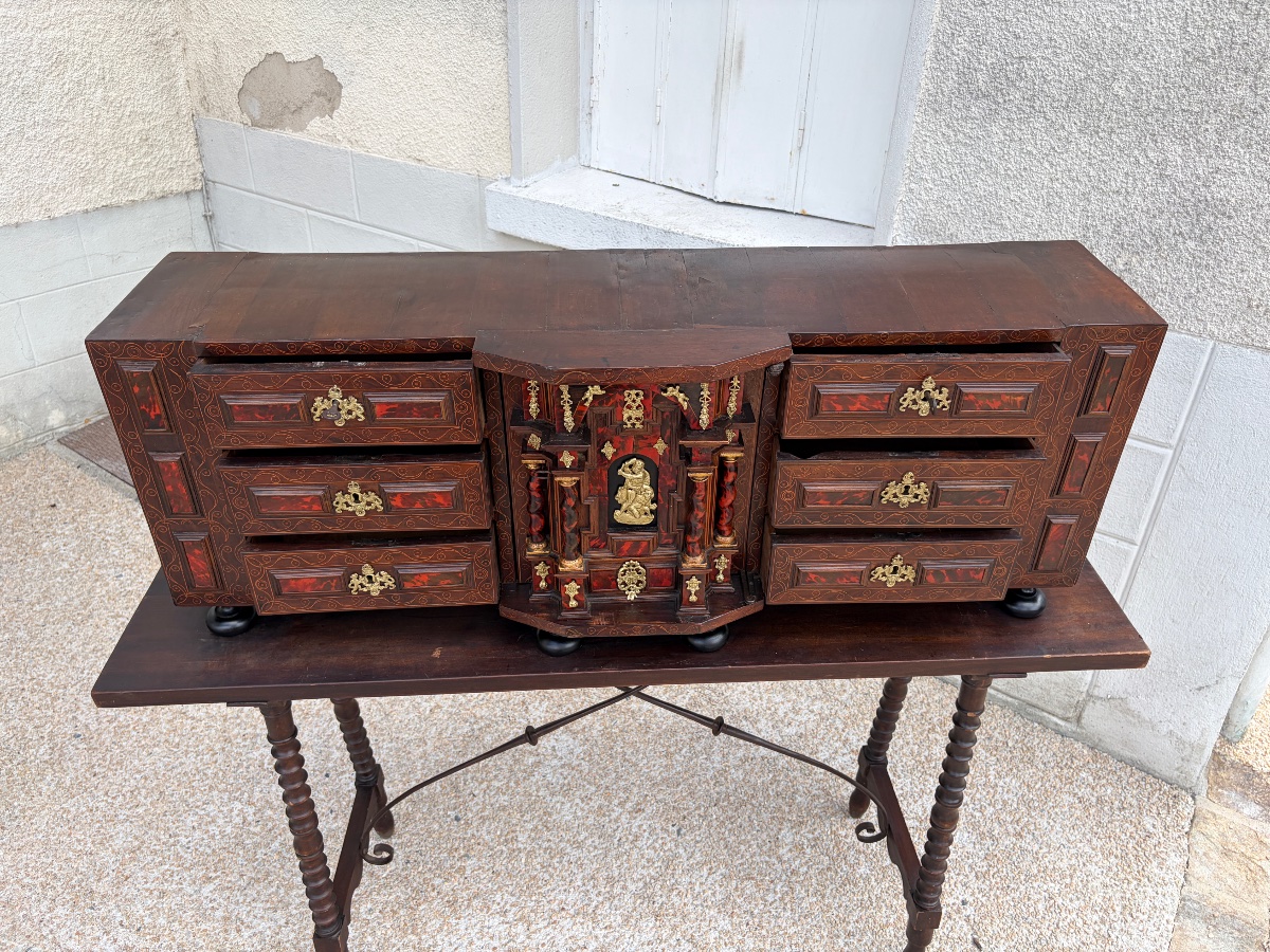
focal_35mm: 26
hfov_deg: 67.3
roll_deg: -2.7
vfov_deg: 53.1
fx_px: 954
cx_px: 635
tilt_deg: -29.5
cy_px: 476
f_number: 1.6
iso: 50
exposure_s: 1/623
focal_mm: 5.96
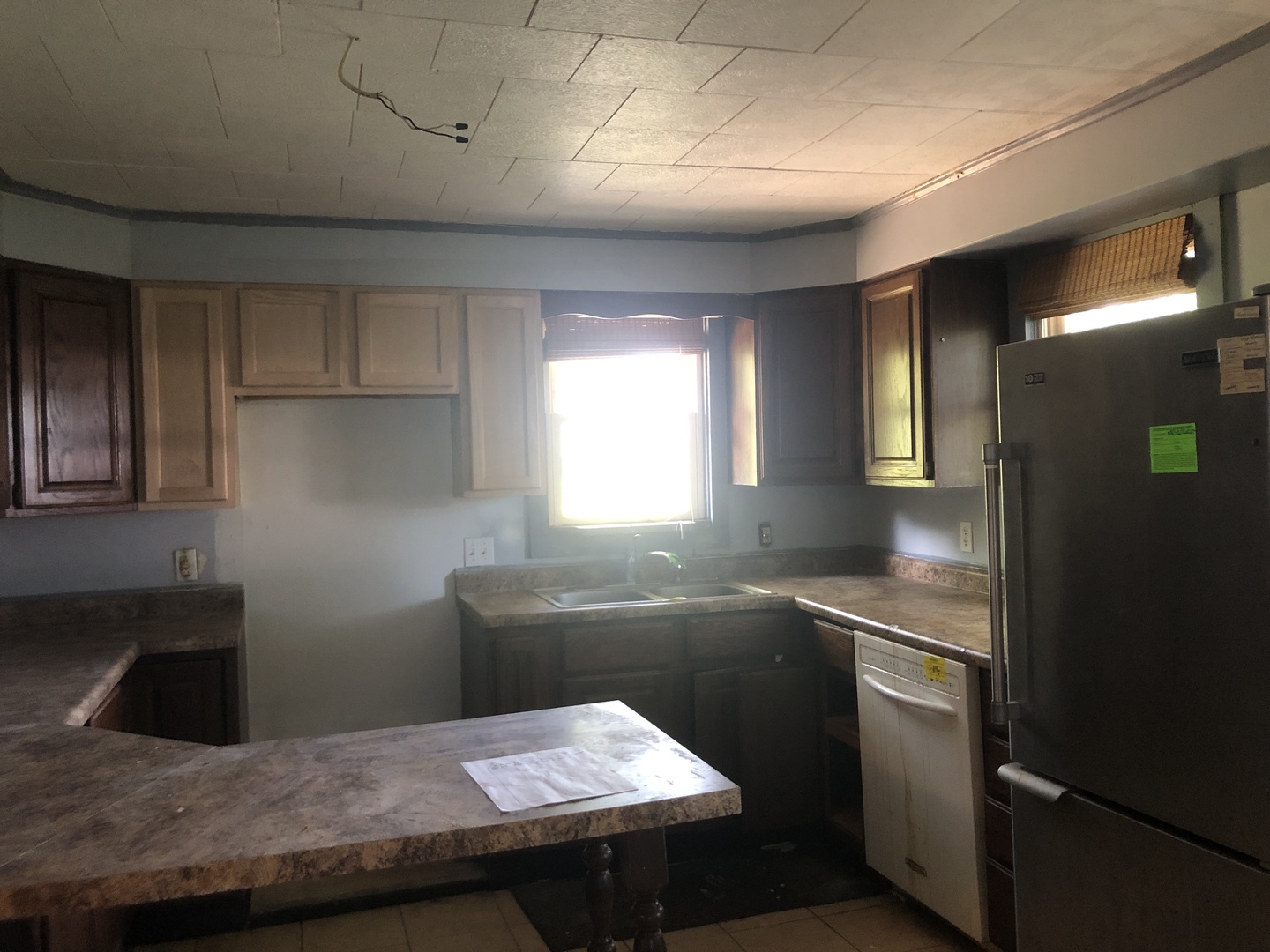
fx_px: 1027
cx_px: 635
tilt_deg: -2.9
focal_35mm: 28
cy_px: 476
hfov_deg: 63.4
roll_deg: +1.2
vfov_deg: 49.7
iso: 100
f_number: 1.8
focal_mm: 3.99
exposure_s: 1/11
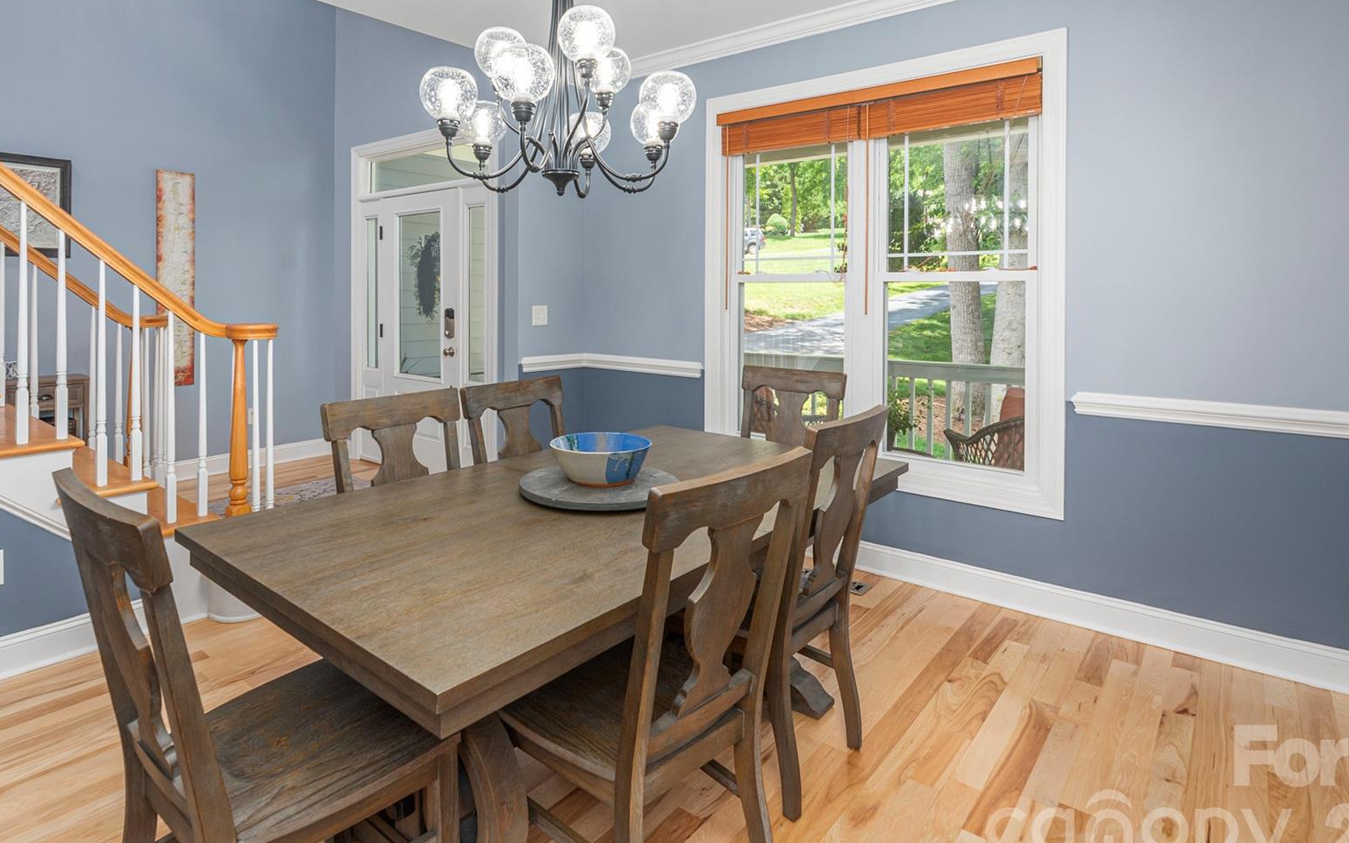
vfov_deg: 61.1
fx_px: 698
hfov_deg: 87.8
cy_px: 298
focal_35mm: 19
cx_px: 616
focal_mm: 14
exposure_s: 1/80
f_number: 8
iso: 320
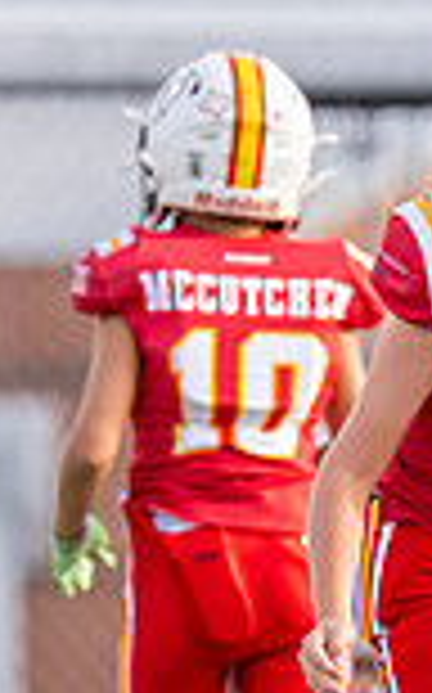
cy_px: 685
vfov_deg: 1.3
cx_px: 638
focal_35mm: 1574
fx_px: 29706
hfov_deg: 0.8
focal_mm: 200
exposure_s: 1/2500
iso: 320
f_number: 2.8
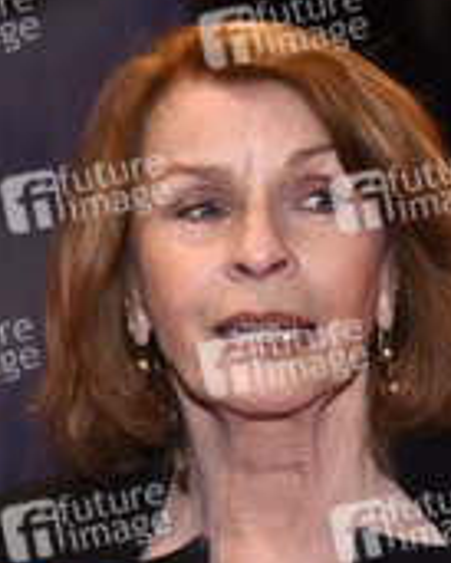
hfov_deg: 6.0
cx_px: -2
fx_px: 4318
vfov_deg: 7.4
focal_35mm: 259
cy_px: 441
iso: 640
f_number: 3.2
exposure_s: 1/500
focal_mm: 70
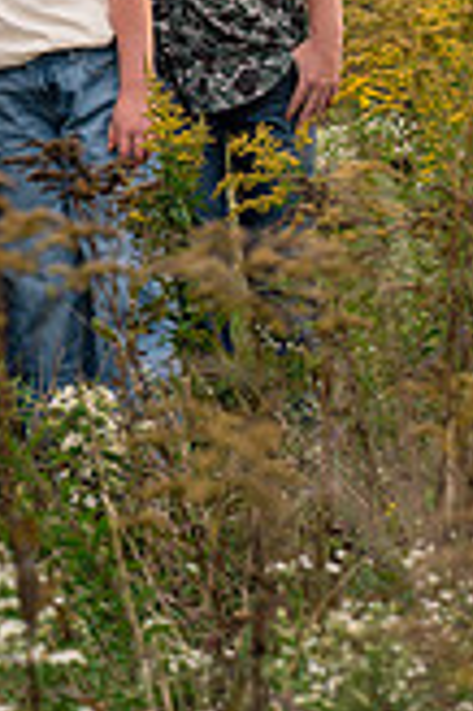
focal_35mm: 233
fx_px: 4601
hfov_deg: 5.9
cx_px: -52
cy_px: -169
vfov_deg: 8.7
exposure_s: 1/320
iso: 640
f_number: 4.5
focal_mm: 85
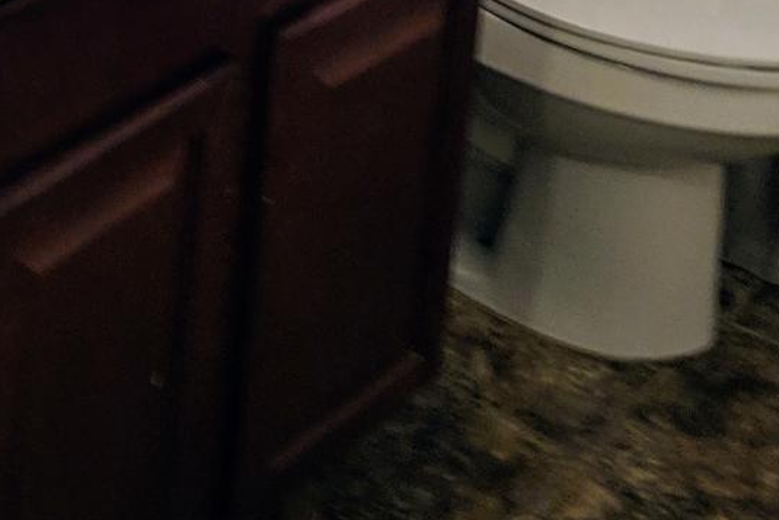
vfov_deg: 11.9
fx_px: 2273
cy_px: -468
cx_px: 41
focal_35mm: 105
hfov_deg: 19.0
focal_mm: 4.44
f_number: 1.8
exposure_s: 1/120
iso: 142
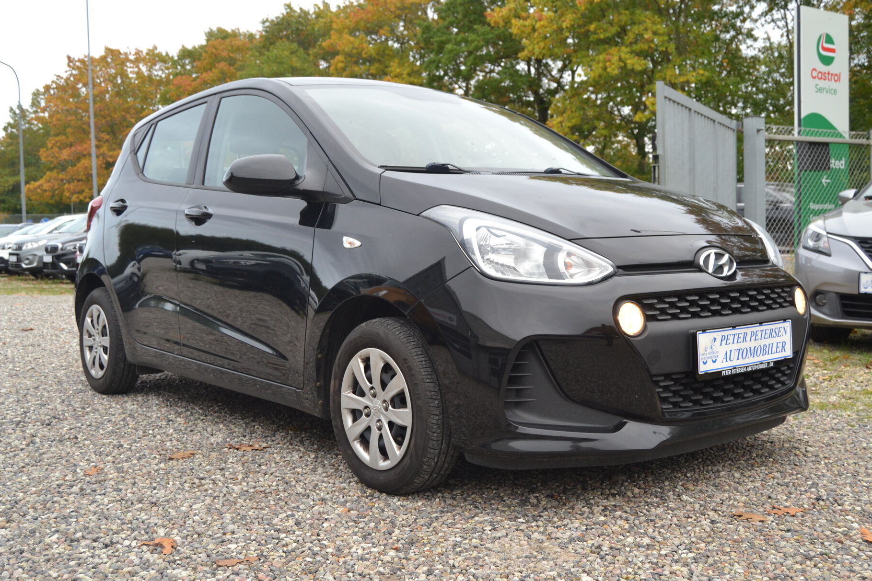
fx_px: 920
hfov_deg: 50.7
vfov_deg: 35.1
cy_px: 281
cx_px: 448
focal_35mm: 38
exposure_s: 1/125
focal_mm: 24
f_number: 5.6
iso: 400
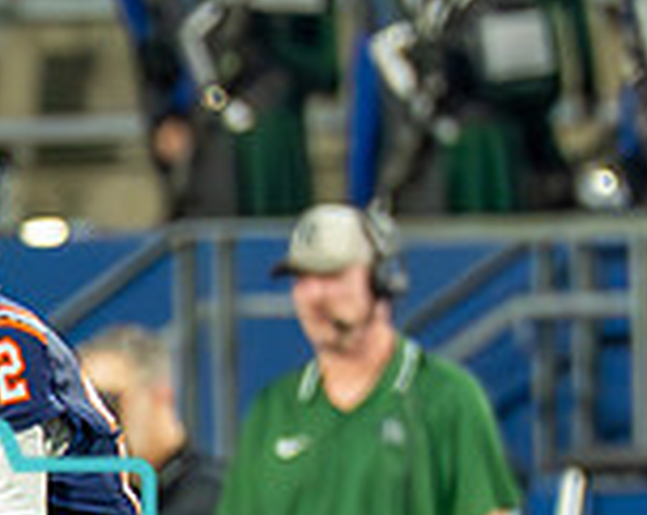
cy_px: 704
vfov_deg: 0.7
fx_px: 42830
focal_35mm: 2241
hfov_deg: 0.9
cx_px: -494
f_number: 2.8
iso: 2000
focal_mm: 200
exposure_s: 1/1000
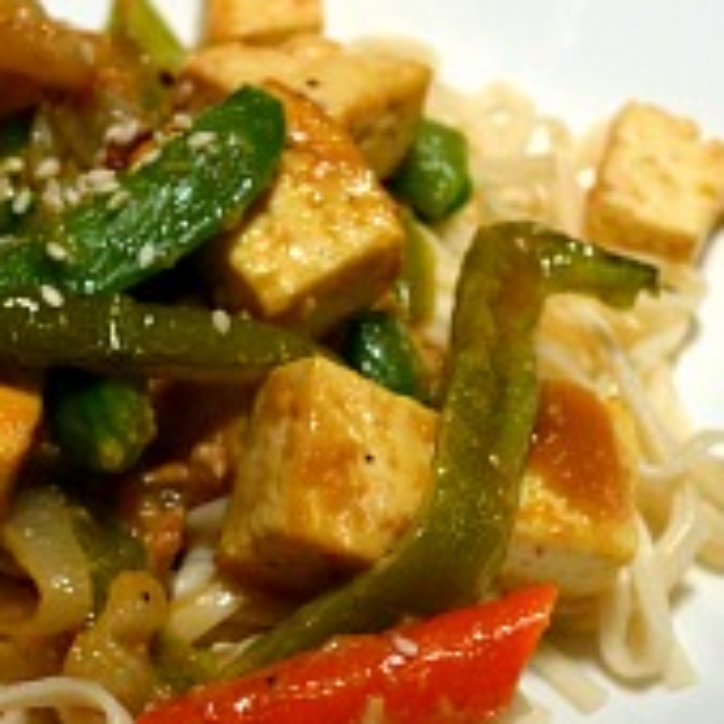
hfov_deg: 18.9
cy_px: 537
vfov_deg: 19.2
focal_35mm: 90
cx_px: 68
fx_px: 2130
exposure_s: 1/15
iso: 500
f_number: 4
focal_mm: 24
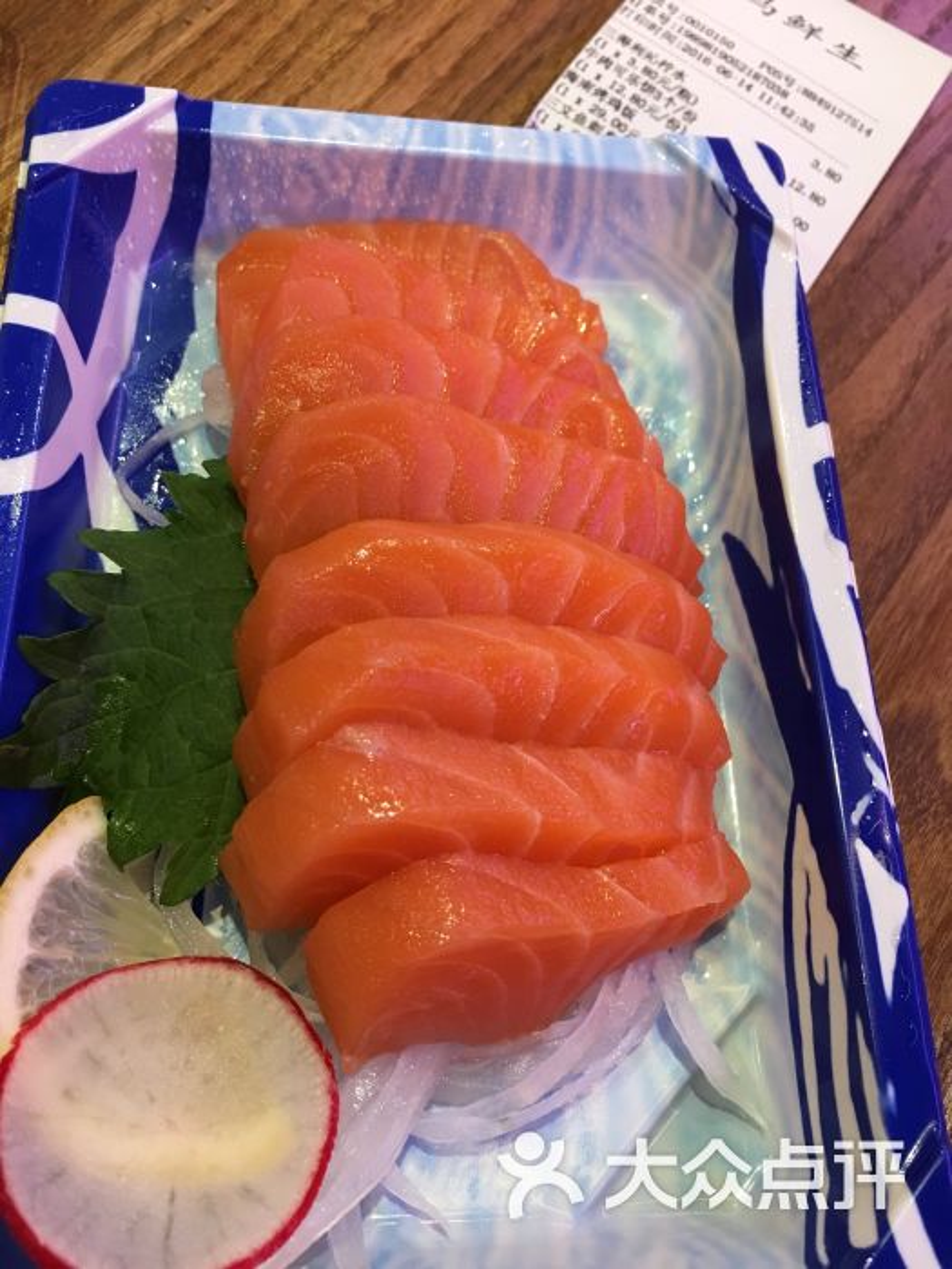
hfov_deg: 48.2
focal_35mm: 29
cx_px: 476
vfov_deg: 61.7
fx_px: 1063
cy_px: 634
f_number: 2.2
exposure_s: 1/33
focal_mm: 4.15
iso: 50
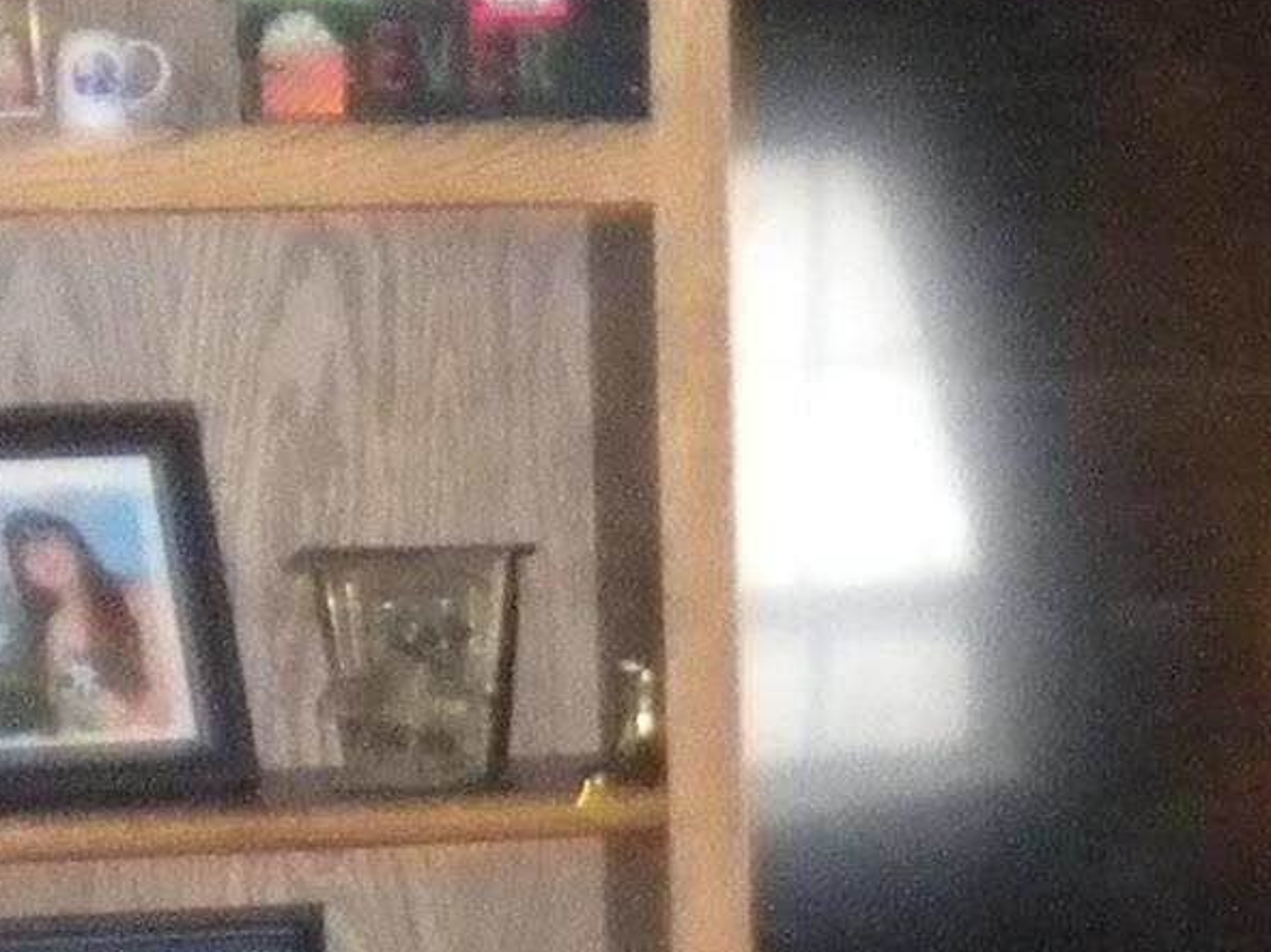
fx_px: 6681
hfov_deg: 10.1
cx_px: 2428
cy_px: 692
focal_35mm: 182
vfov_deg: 8.1
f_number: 3.1
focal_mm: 6.3
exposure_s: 1/30
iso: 800
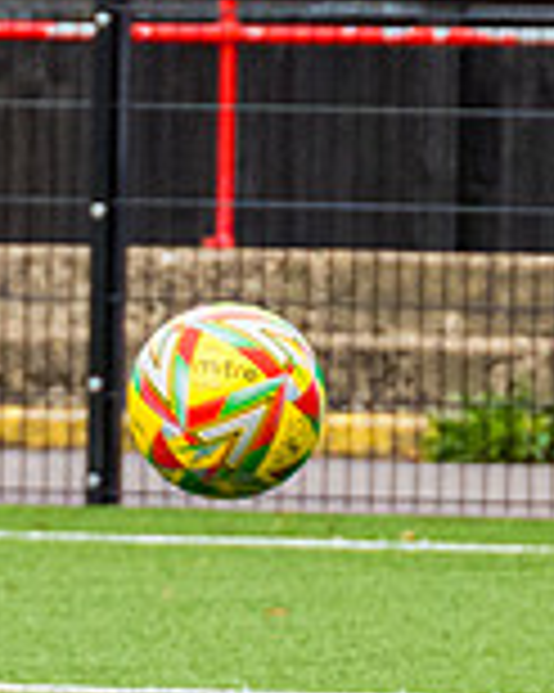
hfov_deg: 1.1
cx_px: -1415
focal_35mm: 1400
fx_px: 28722
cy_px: 545
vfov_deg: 1.4
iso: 800
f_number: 4.5
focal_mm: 130
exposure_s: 1/1600
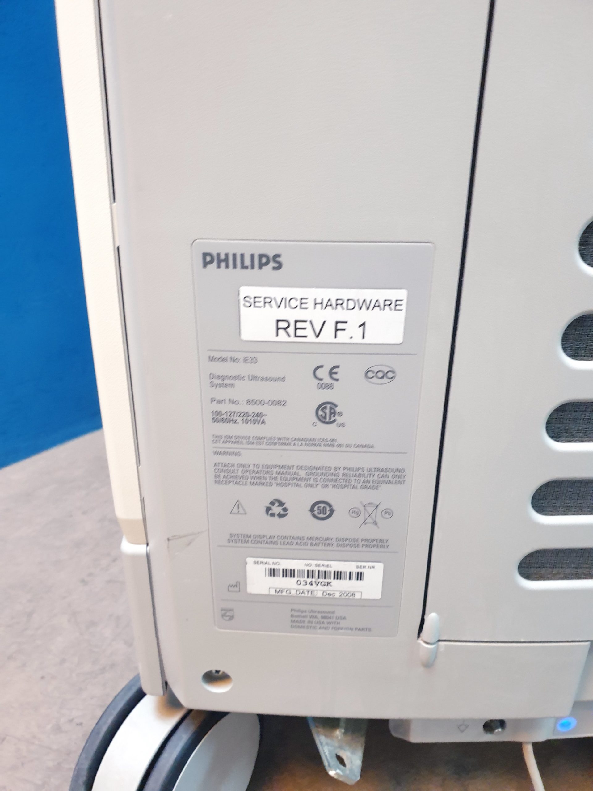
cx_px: 296
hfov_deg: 53.1
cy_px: 396
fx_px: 594
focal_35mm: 26
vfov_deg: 67.3
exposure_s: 1/25
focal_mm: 4.3
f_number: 2.4
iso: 320
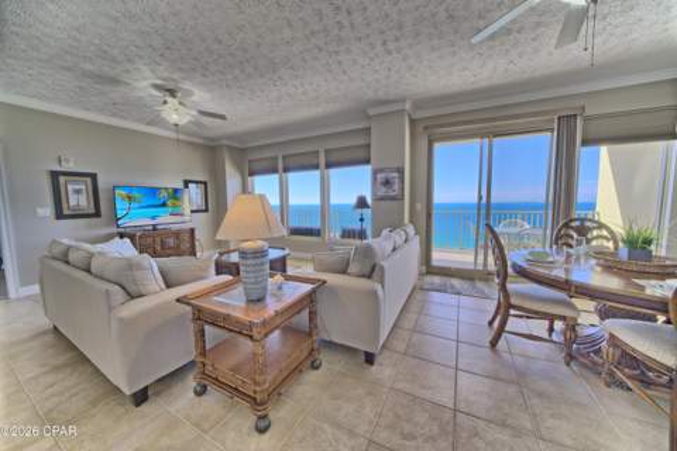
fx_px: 226
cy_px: 226
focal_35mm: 12
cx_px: 338
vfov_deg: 90.0
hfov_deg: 112.6
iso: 800
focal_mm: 12
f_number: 13
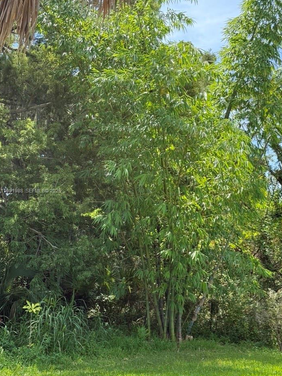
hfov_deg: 27.5
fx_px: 576
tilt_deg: +9.1
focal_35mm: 53
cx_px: 152
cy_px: 191
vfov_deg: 36.2
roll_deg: -0.5
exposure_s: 1/620
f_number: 1.78
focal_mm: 6.76
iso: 100
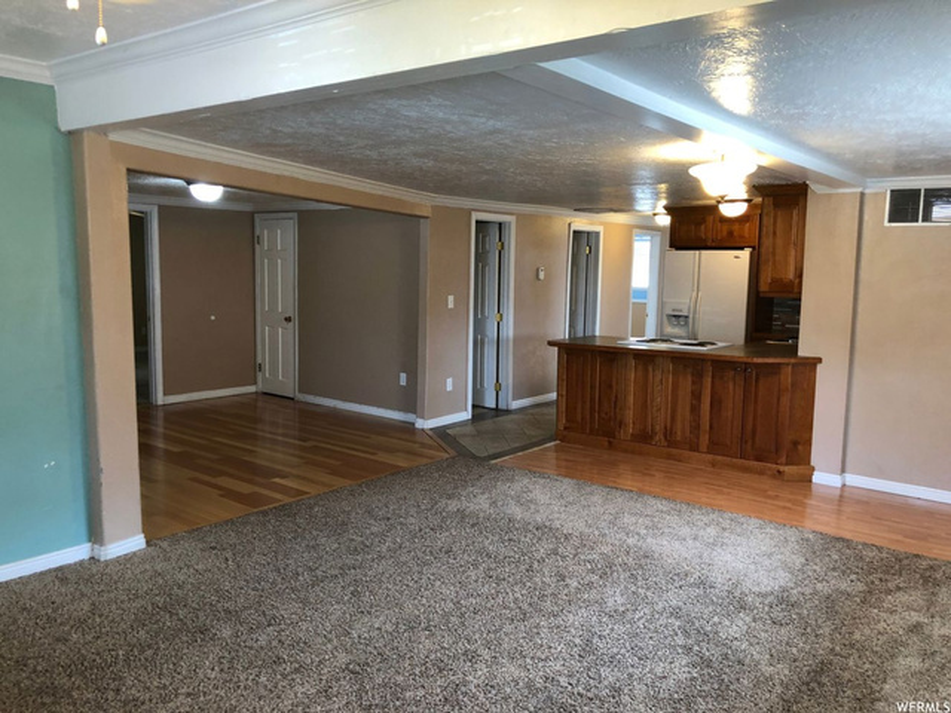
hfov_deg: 63.4
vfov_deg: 49.7
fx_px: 769
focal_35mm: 28
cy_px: 356
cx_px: 476
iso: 40
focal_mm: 4
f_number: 1.8
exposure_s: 1/15
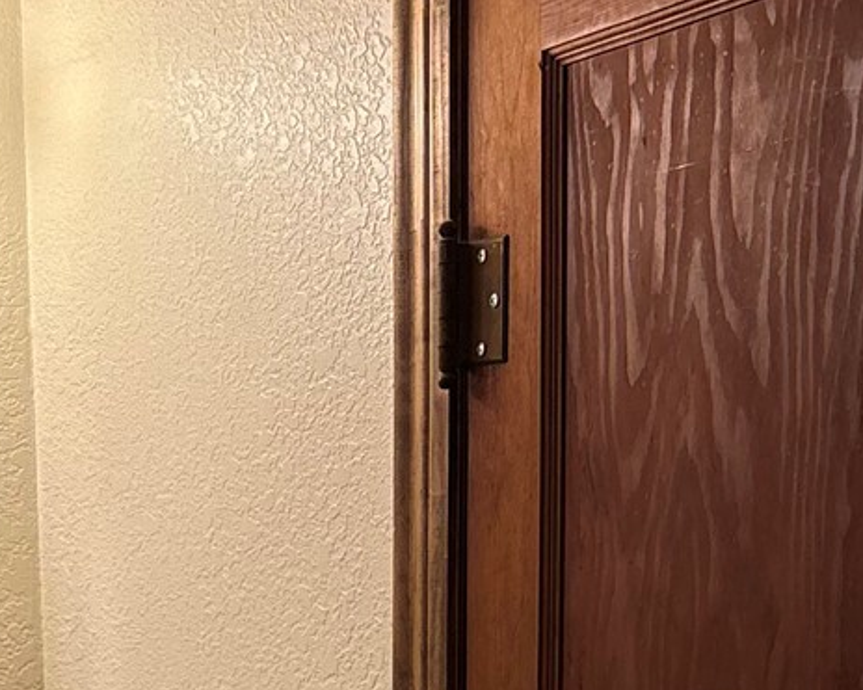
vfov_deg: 13.5
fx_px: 2681
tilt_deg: -10.0
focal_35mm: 105
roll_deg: +2.0
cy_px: 1127
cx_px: 32
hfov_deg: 17.9
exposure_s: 1/120
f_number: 1.6
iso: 160
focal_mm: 5.96
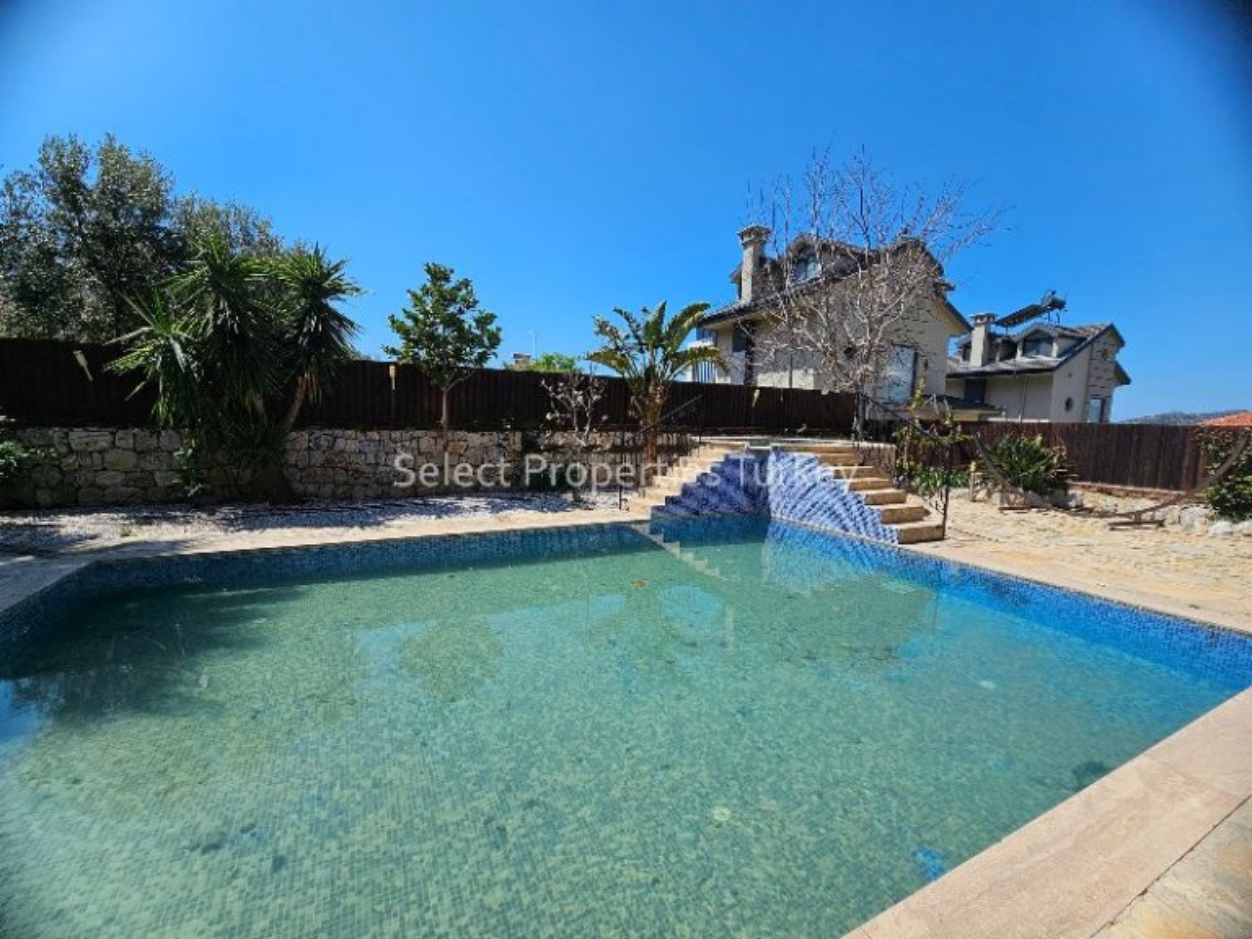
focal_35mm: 13
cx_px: 626
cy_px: 470
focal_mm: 2.2
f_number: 2.2
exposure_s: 1/2874
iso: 50
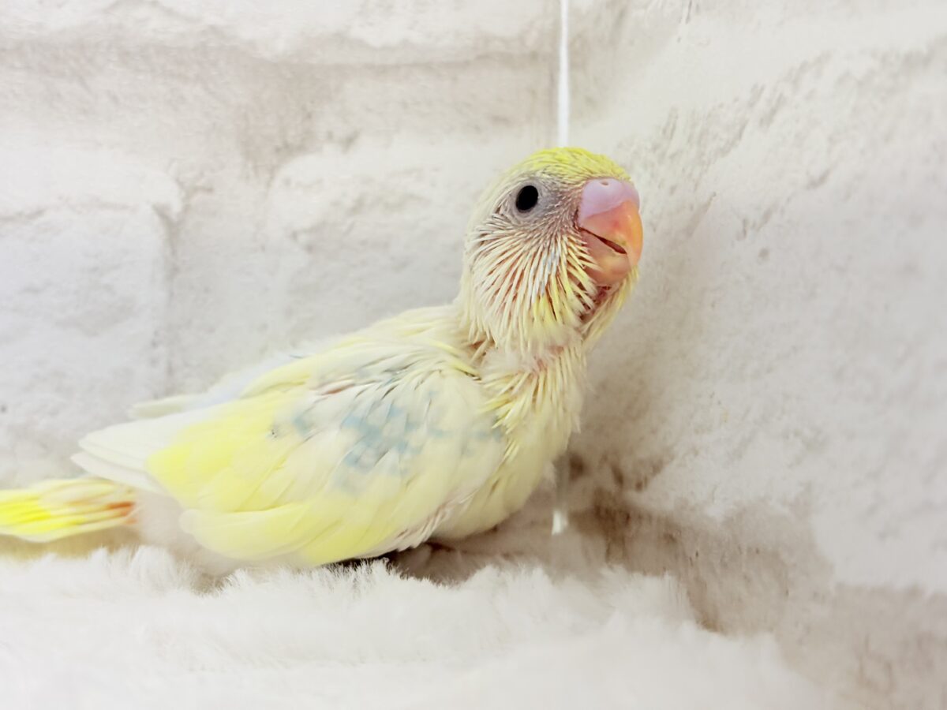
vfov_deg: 28.0
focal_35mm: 52
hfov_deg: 36.8
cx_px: 474
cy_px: 355
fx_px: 1423
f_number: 1.6
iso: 125
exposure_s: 1/100
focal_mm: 5.96
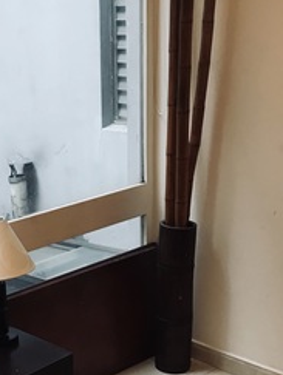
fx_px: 750
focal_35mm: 69
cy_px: 275
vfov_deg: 27.8
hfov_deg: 20.8
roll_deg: +3.9
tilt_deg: -19.1
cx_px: 12
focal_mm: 3.99
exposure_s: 1/24
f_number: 1.8
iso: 40
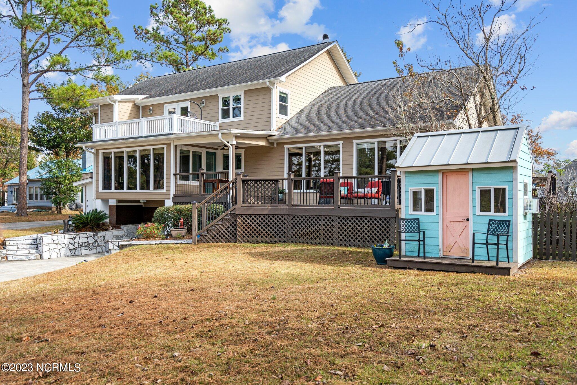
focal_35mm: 29
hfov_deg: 63.7
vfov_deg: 45.0
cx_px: 288
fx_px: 465
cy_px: 192
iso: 400
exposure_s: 1/1250
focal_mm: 29
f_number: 4
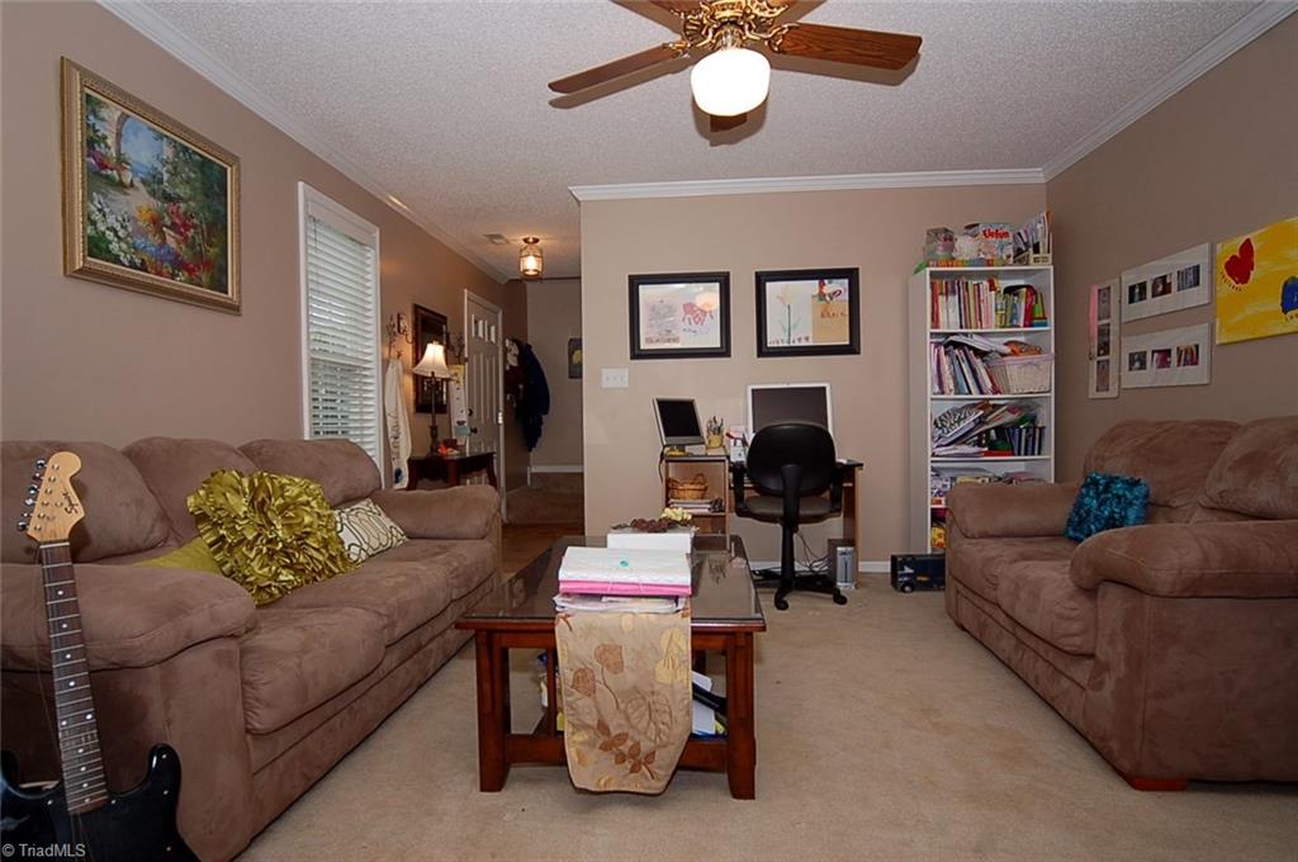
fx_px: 648
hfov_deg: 90.1
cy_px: 431
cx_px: 649
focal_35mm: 18
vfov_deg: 67.2
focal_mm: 12
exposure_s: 1/60
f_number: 4.5
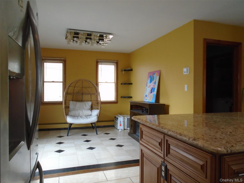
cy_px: 92
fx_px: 183
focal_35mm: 26
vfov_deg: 53.1
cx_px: 122
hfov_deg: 67.3
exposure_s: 1/30
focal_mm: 4.6
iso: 250
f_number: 3.2
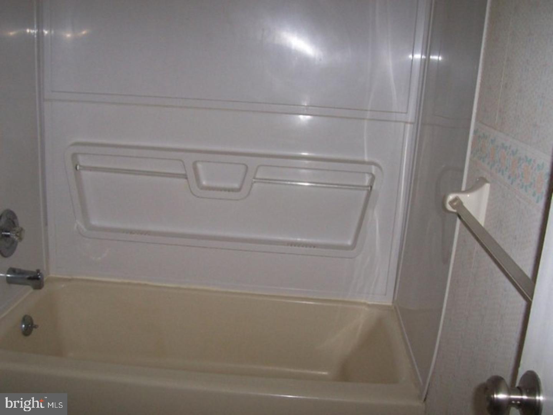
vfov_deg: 38.7
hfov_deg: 50.1
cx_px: 276
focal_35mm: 37
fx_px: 591
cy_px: 208
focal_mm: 5.6
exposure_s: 1/60
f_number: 2.8
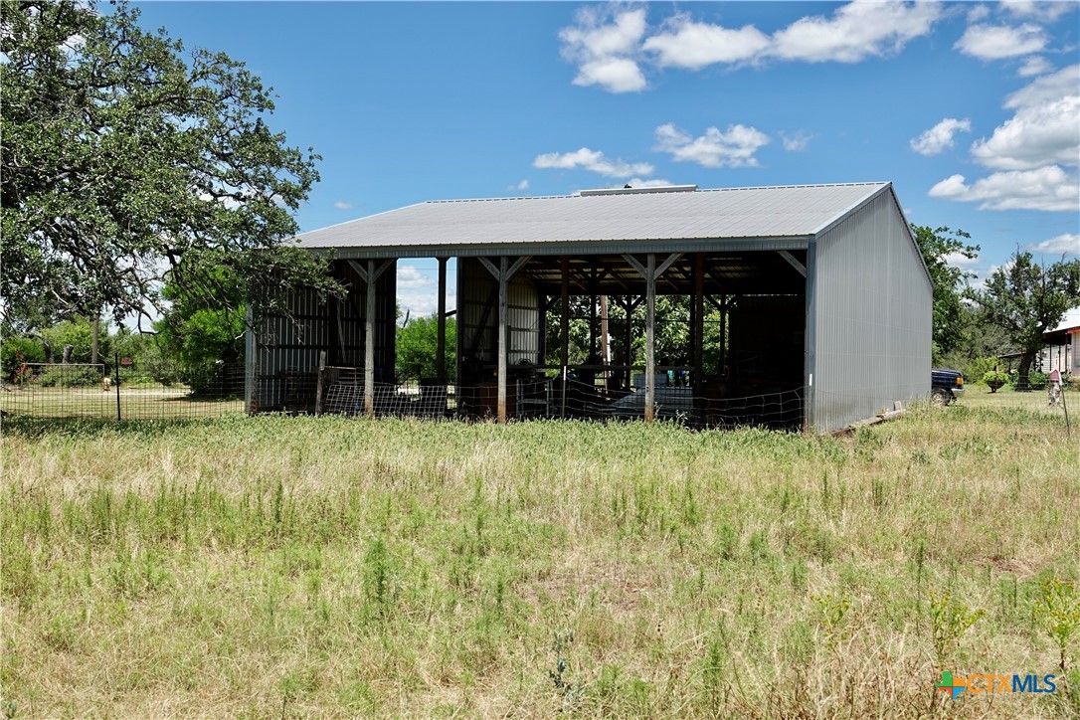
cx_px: 540
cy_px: 360
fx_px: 1200
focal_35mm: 40
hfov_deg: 48.5
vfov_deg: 33.4
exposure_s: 1/640
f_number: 4
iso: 100
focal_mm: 14.65
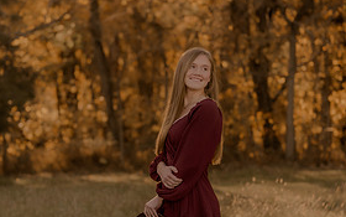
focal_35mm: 123
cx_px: 162
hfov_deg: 17.0
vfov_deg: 10.6
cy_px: 143
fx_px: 1160
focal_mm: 50
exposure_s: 1/800
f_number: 1.8
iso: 250
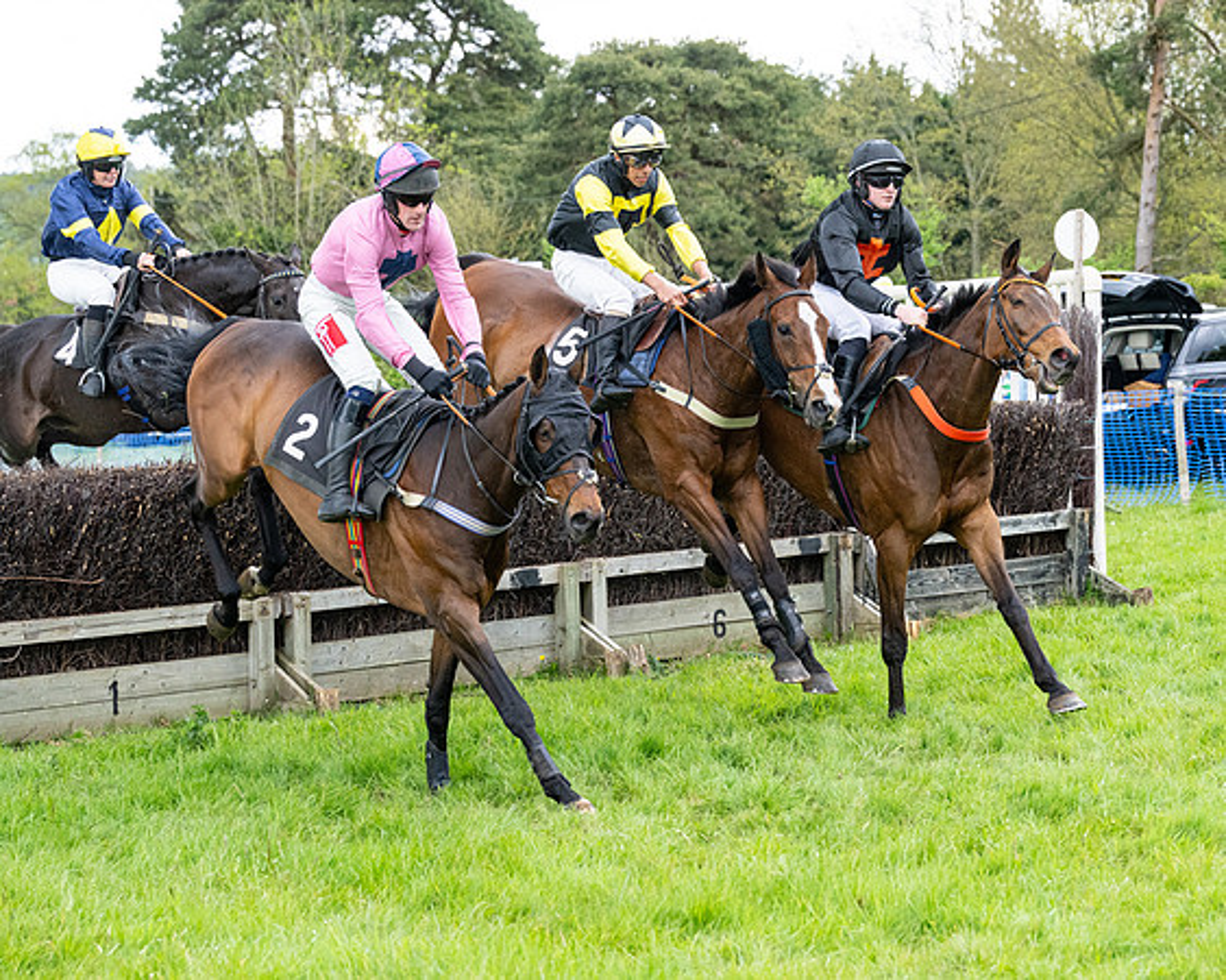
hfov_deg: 19.3
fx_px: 3599
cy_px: 506
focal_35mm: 99
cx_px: 638
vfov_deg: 15.5
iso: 1000
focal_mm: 70
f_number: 4
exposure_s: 1/1600
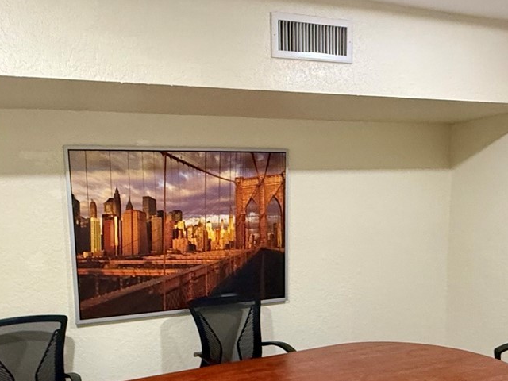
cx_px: 220
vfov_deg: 39.6
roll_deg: +1.7
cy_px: 285
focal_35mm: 35
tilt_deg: -9.3
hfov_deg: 52.5
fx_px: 514
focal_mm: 2.22
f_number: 2.2
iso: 500
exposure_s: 1/60
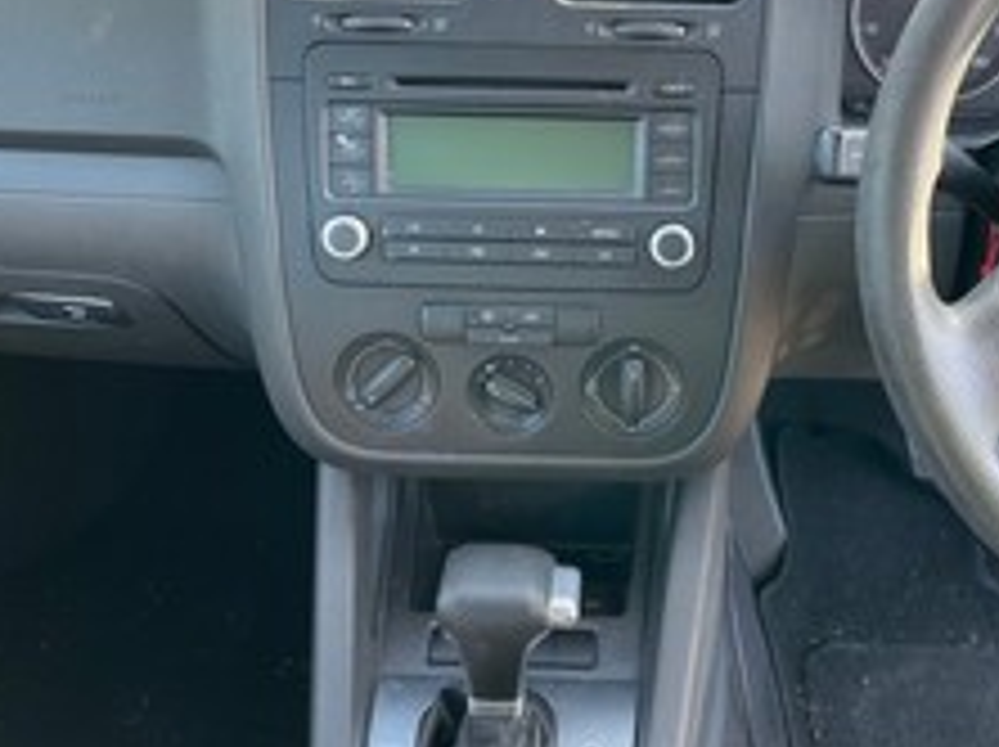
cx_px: 612
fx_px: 1182
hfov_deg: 45.5
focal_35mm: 41
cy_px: 230
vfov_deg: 34.6
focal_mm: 4.2
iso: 64
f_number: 1.6
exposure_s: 1/121
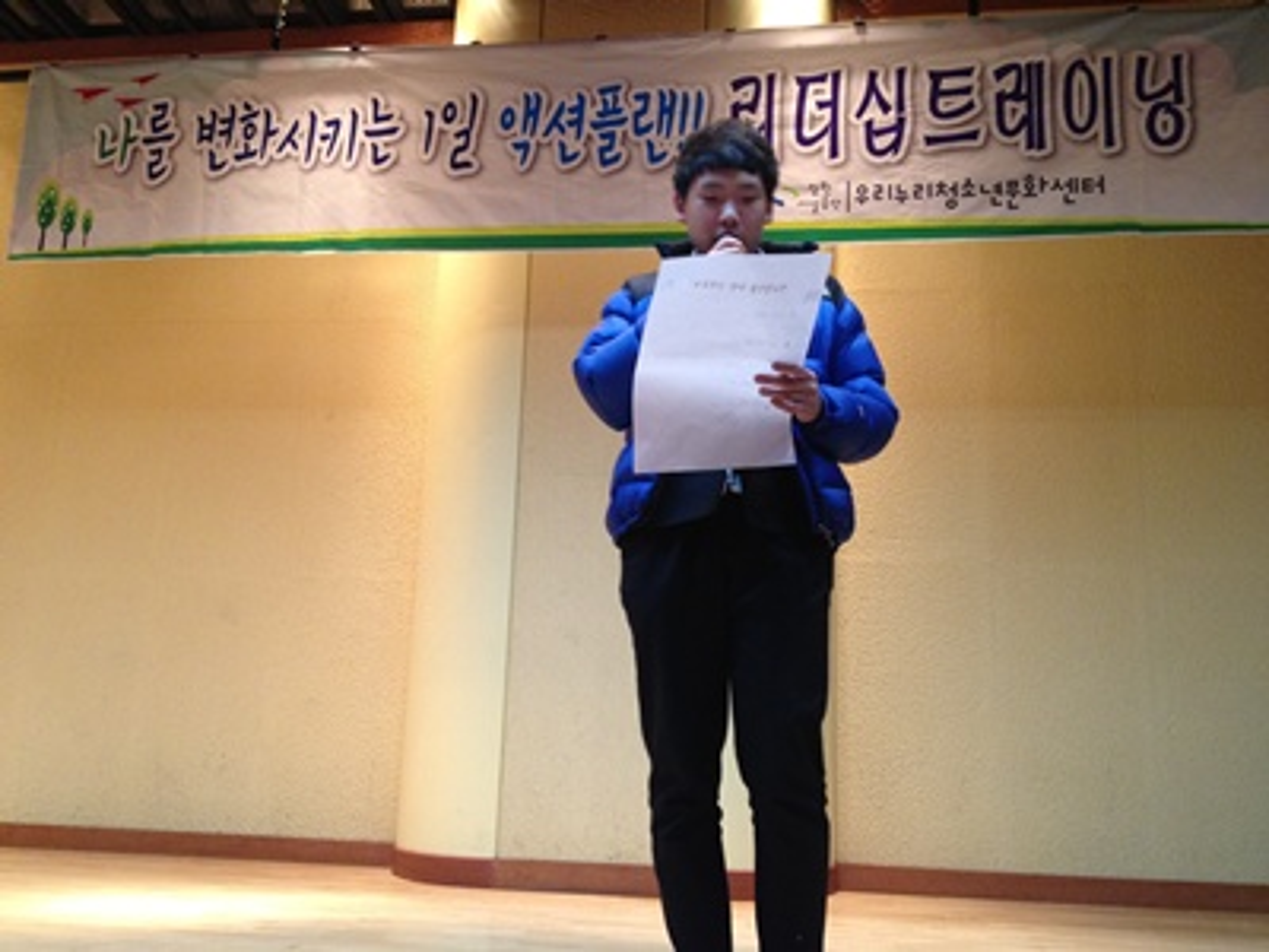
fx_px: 1283
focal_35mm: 35
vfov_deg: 40.7
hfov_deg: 52.6
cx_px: 634
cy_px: 476
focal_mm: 4.28
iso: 200
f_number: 2.4
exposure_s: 1/20
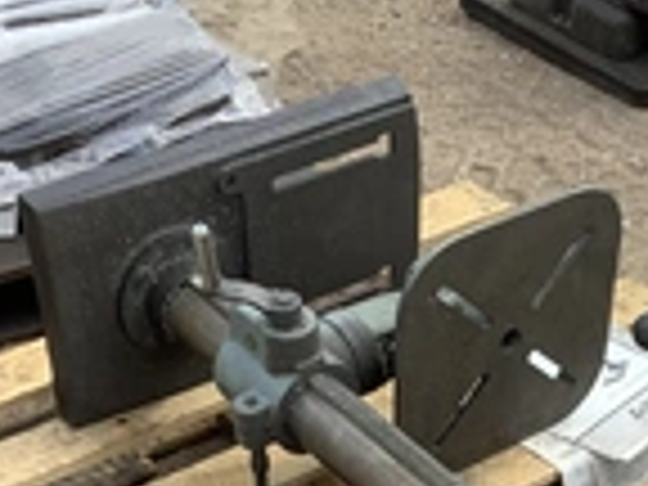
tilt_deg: -42.3
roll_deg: -6.3
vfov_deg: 16.3
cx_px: 536
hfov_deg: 22.4
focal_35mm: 86
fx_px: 1610
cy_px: 621
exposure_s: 1/574
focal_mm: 3.3
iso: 25
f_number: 2.4
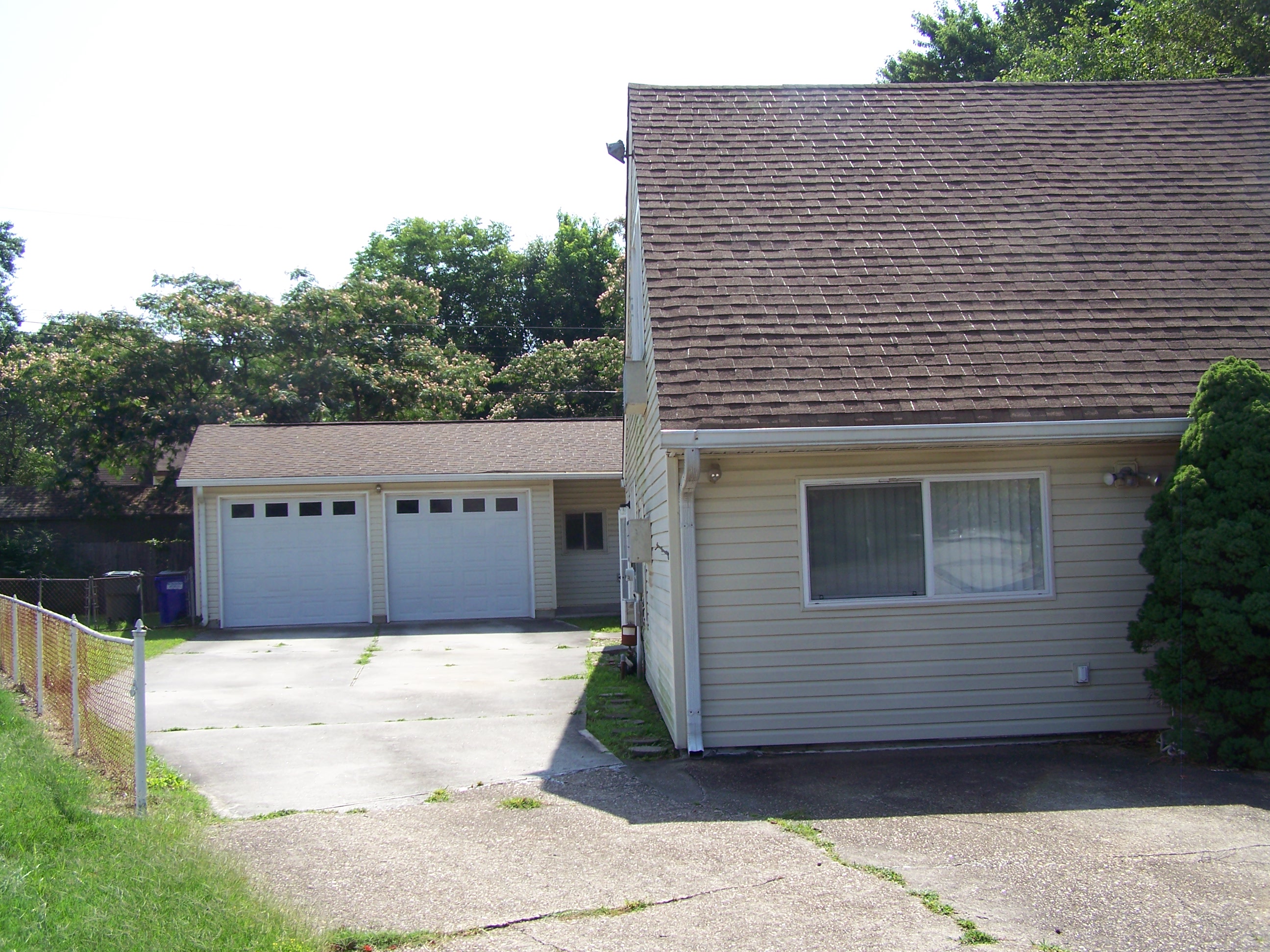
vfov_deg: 37.7
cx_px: 635
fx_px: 1394
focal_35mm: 38
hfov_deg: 49.0
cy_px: 476
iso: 64
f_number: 4
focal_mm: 6.3
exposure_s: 1/320
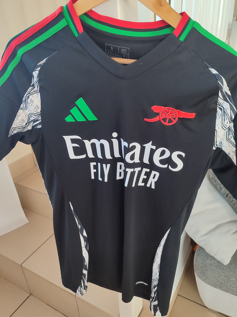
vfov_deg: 65.3
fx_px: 246
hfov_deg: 51.3
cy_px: 162
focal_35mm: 27
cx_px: 122
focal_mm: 5.95
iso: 215
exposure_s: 1/25
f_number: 1.89
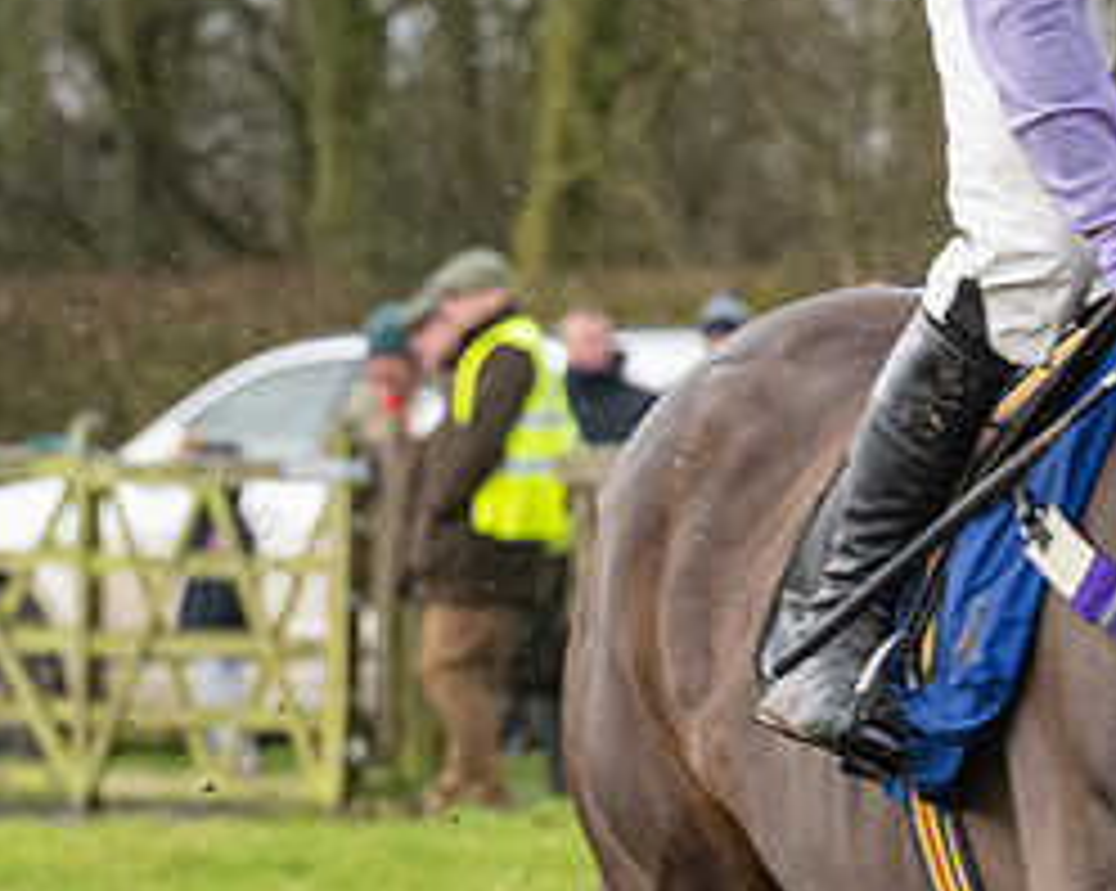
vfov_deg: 2.4
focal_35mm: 654
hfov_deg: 3.0
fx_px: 21584
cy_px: 304
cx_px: 1146
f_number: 5
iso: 800
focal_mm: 125
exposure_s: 1/500
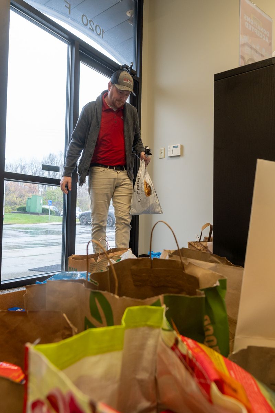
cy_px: 206
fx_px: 275
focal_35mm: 24
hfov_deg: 53.1
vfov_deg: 73.7
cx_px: 138
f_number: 4
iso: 500
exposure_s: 1/60
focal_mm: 16
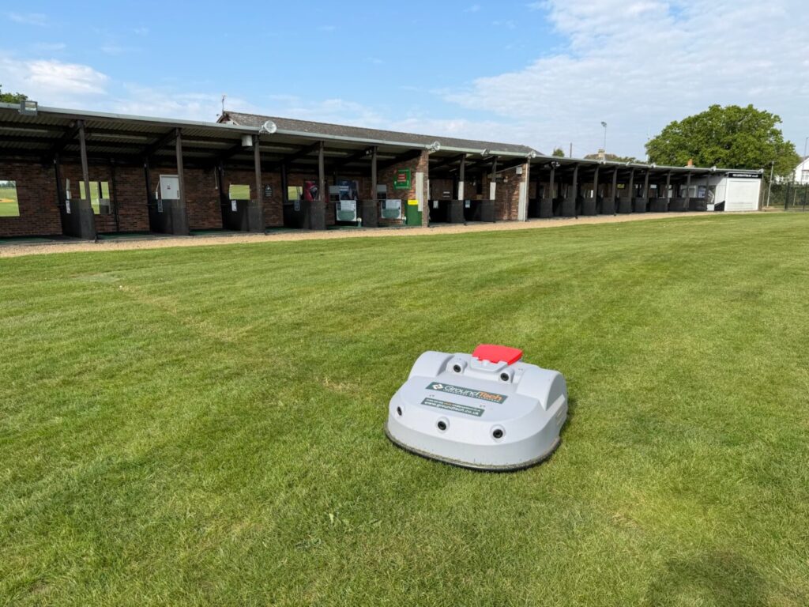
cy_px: 304
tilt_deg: -9.6
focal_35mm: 24
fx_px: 561
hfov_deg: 71.6
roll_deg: +0.1
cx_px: 404
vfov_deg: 56.8
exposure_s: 1/3021
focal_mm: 6.76
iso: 80
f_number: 1.78
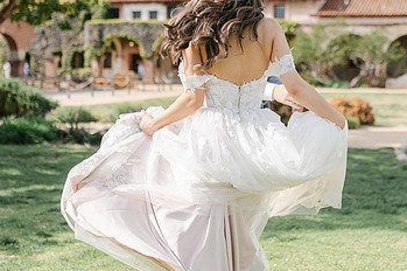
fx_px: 712
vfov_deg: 21.3
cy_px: 58
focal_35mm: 63
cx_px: 272
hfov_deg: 31.7
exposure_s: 1/4000
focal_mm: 35
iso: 100
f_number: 2
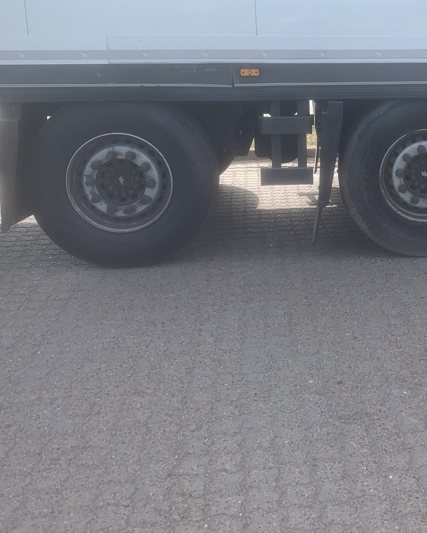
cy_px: 172
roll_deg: +2.2
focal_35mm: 46
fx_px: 726
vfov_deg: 39.8
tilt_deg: -14.3
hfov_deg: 31.2
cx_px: 388
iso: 25
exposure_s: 1/856
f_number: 1.8
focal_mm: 4.25
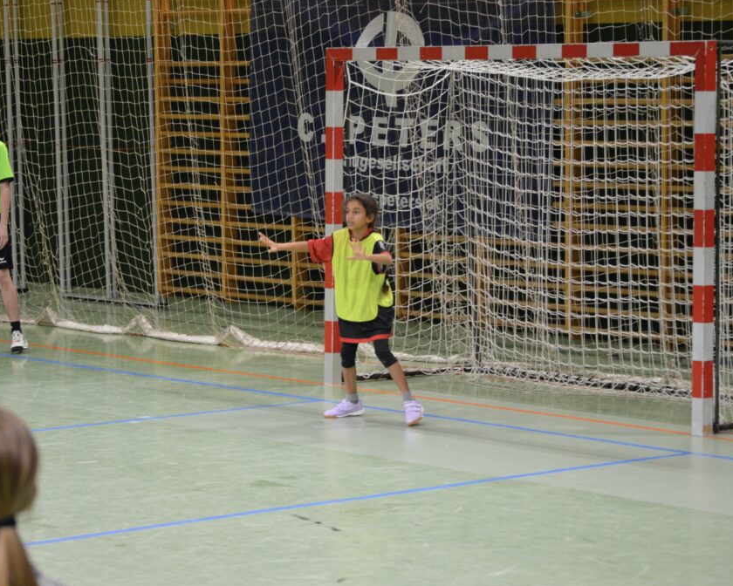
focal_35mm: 113
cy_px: 294
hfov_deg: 17.0
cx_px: 311
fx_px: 2451
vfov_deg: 13.6
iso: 1600
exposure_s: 1/160
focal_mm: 66
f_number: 4.2
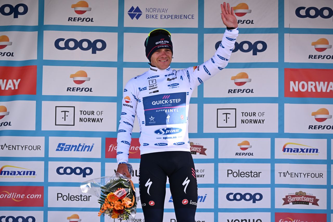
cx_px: 166
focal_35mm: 195
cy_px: 111
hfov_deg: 10.5
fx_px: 1803
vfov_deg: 7.0
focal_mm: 195
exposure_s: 1/1000
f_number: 5.6
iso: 500
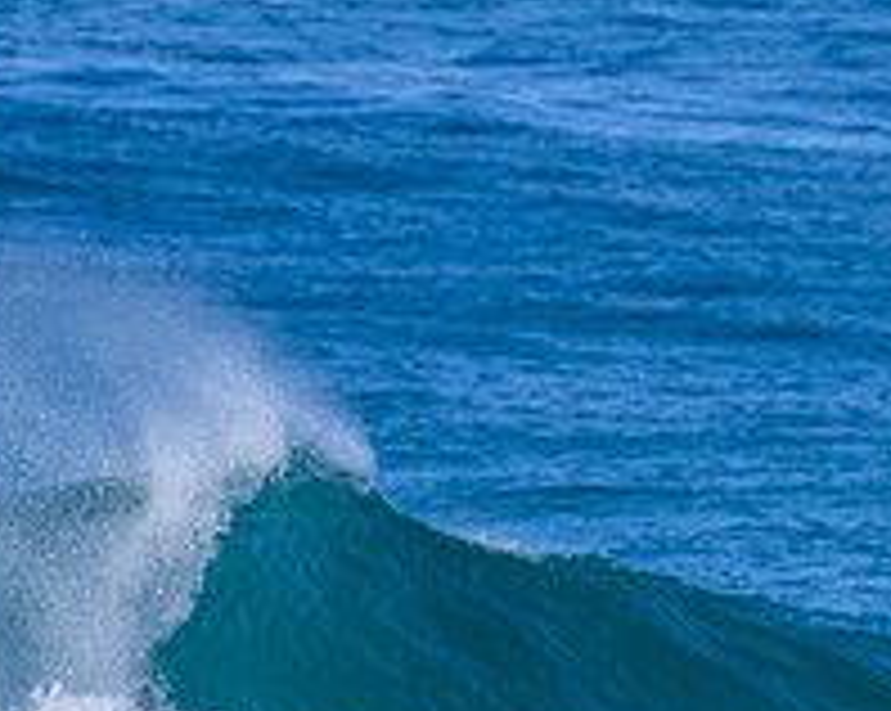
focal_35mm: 1541
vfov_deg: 1.0
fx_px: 40596
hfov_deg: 1.3
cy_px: 776
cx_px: 518
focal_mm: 560
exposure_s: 1/2000
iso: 560
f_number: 8
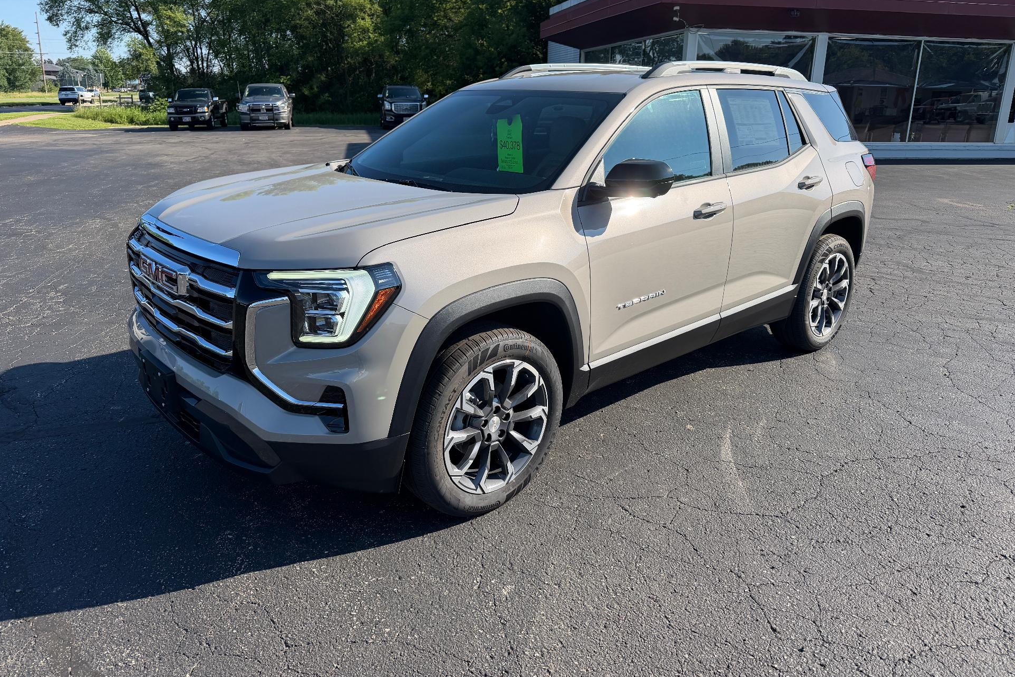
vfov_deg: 51.2
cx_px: 507
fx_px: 705
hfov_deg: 71.5
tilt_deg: -15.5
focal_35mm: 25
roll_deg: -0.9
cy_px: 298
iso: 80
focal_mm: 6.76
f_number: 1.78
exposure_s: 1/3145
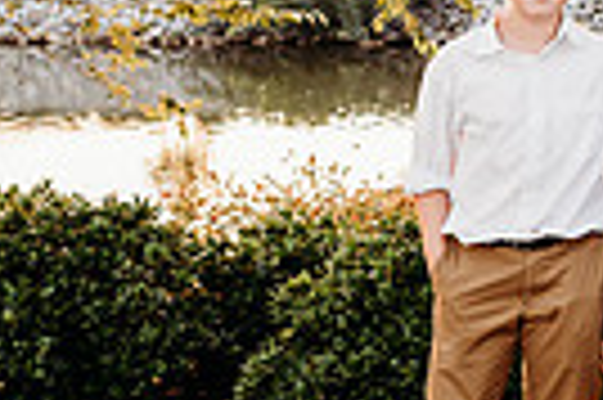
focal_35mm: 104
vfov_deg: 12.9
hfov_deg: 17.2
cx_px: 981
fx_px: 1740
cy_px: -25
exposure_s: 1/200
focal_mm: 24
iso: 320
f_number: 3.2
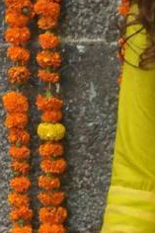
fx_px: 2238
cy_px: 381
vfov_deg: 5.9
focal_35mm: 346
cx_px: 247
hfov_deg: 3.9
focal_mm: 34
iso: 640
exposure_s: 1/60
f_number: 9
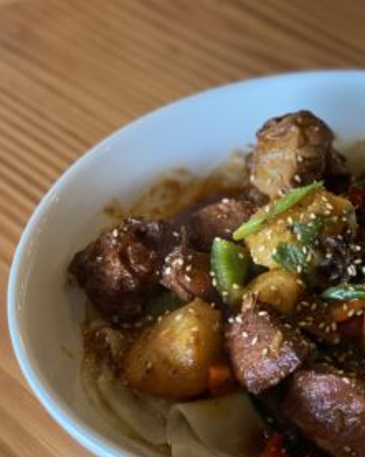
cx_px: 373
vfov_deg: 21.7
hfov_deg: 17.0
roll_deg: +3.2
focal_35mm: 88
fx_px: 1190
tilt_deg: -43.8
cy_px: 284
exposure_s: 1/60
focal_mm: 6
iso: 125
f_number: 2
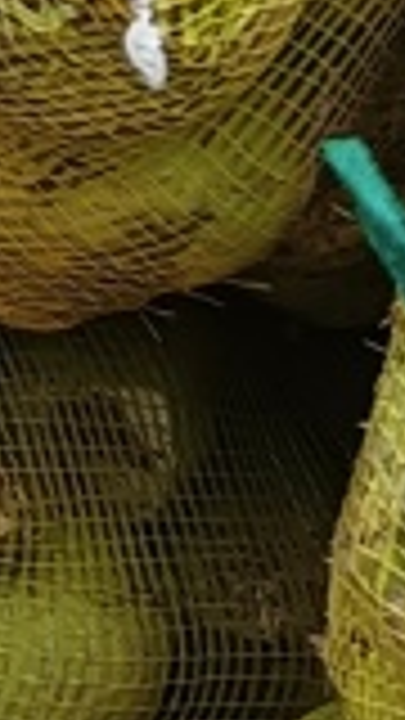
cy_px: -173
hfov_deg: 5.8
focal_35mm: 196
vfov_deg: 10.8
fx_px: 3742
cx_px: -747
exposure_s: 1/50
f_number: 1.9
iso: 212
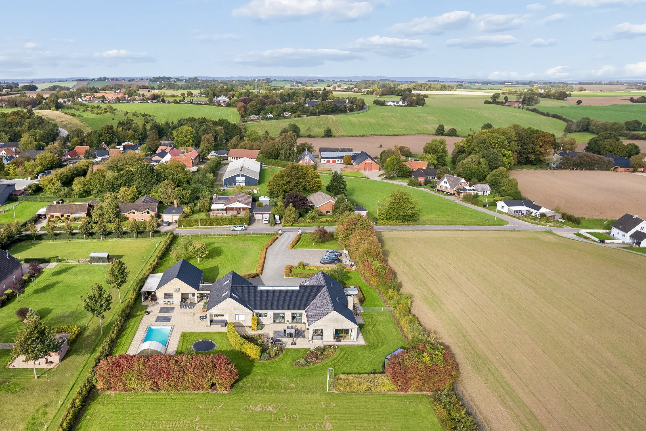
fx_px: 520
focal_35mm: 29
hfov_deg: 62.9
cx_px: 250
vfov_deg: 44.6
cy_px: 265
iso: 120
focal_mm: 8.4
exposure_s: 1/1250
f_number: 2.8
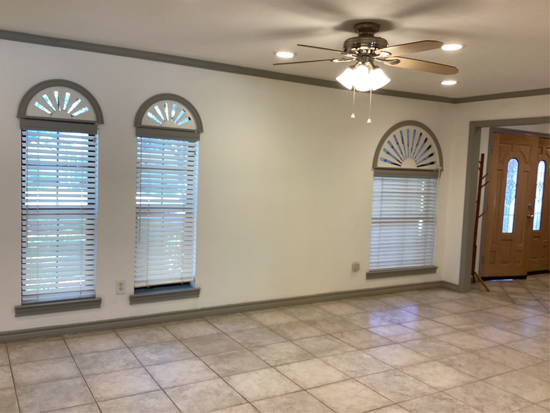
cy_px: 206
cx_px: 275
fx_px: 493
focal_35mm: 31
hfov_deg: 58.4
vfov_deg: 45.4
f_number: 2.4
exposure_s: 1/60
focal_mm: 3.3
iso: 64
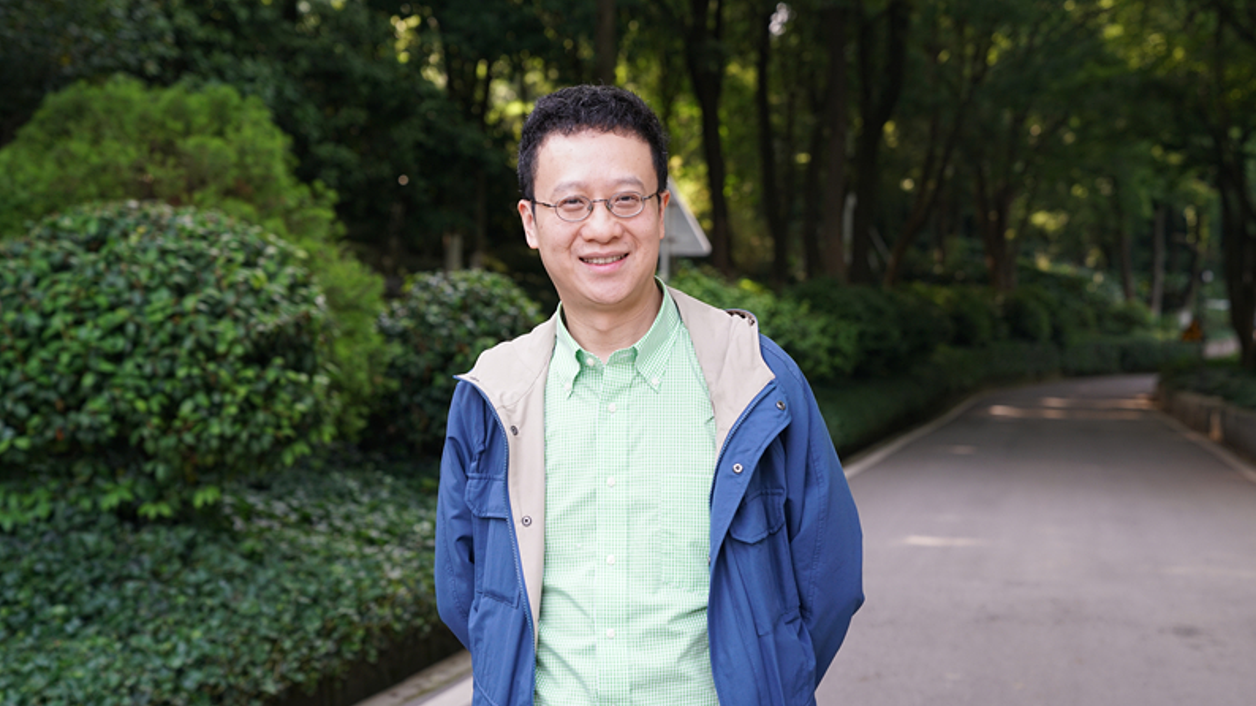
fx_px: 1898
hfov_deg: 36.6
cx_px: 631
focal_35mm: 57
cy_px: 349
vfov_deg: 21.1
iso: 400
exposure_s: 1/160
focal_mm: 54
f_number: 4
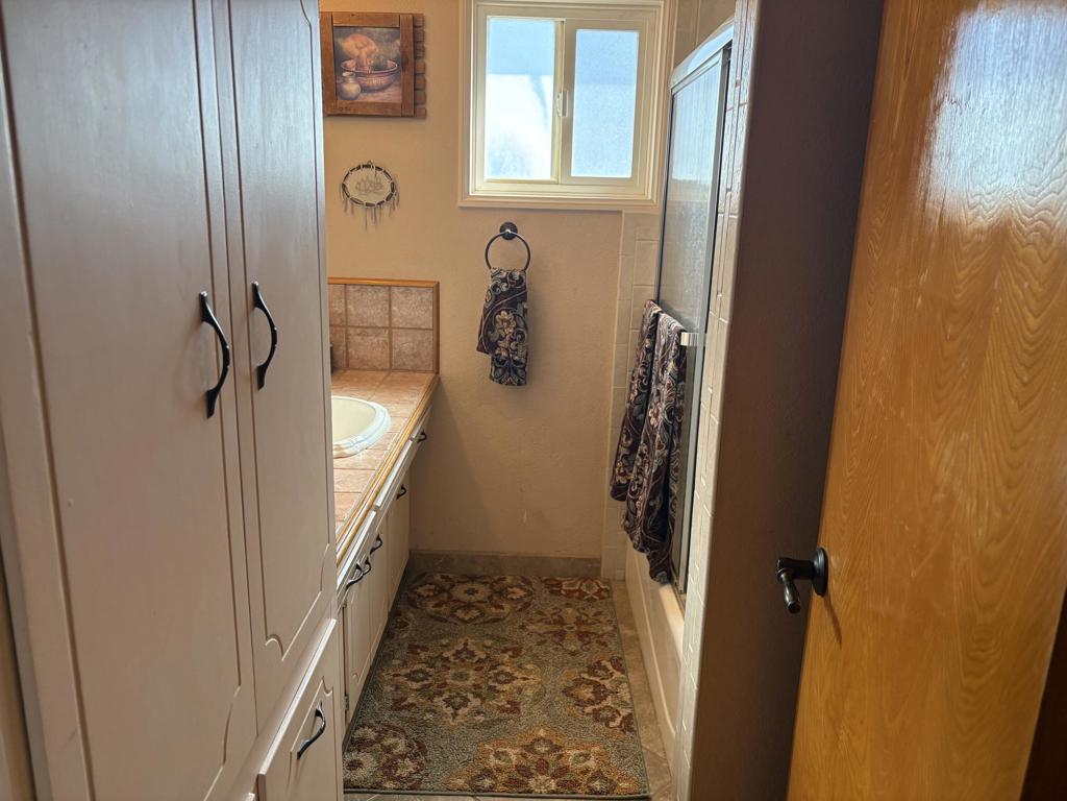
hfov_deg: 67.3
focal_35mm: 26
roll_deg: -2.0
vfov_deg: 53.1
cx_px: 534
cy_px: 400
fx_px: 801
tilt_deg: -14.3
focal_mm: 5.96
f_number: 1.6
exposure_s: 1/127
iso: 125
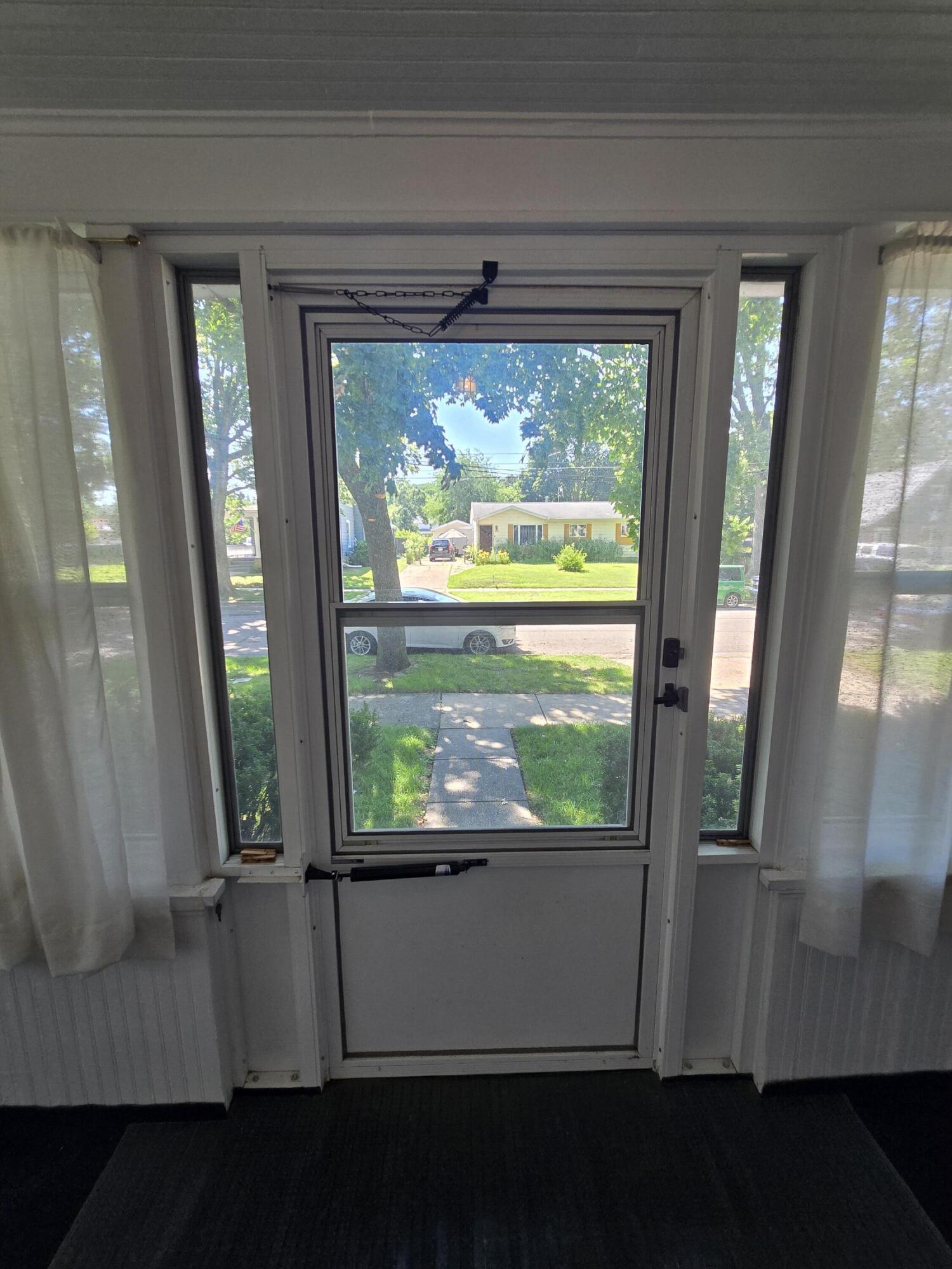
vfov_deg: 106.2
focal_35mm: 13
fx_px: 477
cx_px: 476
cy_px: 634
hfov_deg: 89.9
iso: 80
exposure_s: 1/120
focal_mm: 2.2
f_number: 2.2
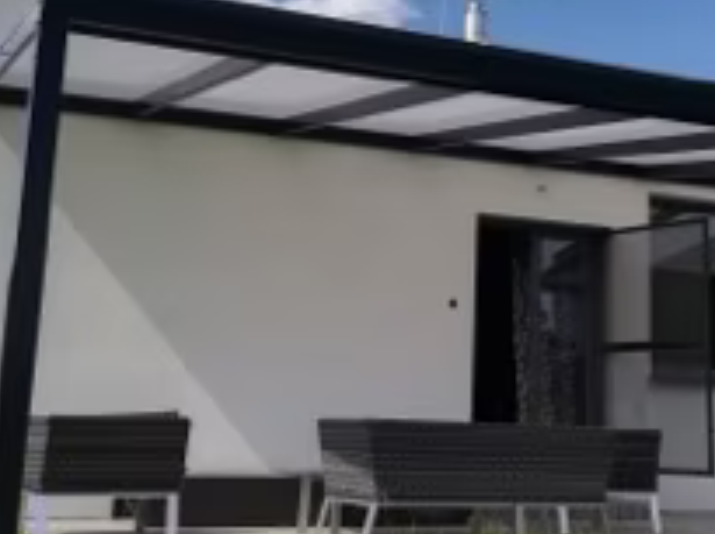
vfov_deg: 23.7
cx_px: 520
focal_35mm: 61
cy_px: 133
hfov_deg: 31.3
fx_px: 1258
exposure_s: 1/1279
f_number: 2.2
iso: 50
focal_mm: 3.83
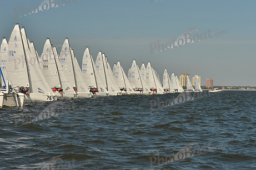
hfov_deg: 19.1
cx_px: 121
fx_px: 761
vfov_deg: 12.8
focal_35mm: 107
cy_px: 76
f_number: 7.1
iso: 200
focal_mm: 85
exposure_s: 1/800
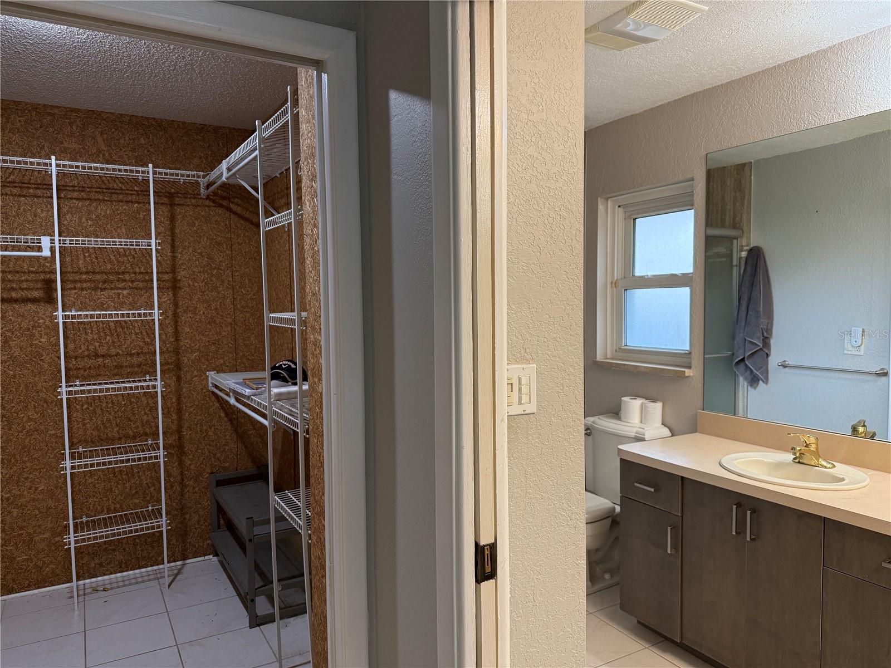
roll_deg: +1.1
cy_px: 334
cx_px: 446
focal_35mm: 24
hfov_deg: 71.6
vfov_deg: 56.8
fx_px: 618
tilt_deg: -3.0
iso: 250
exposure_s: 1/120
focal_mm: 6.76
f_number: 1.78
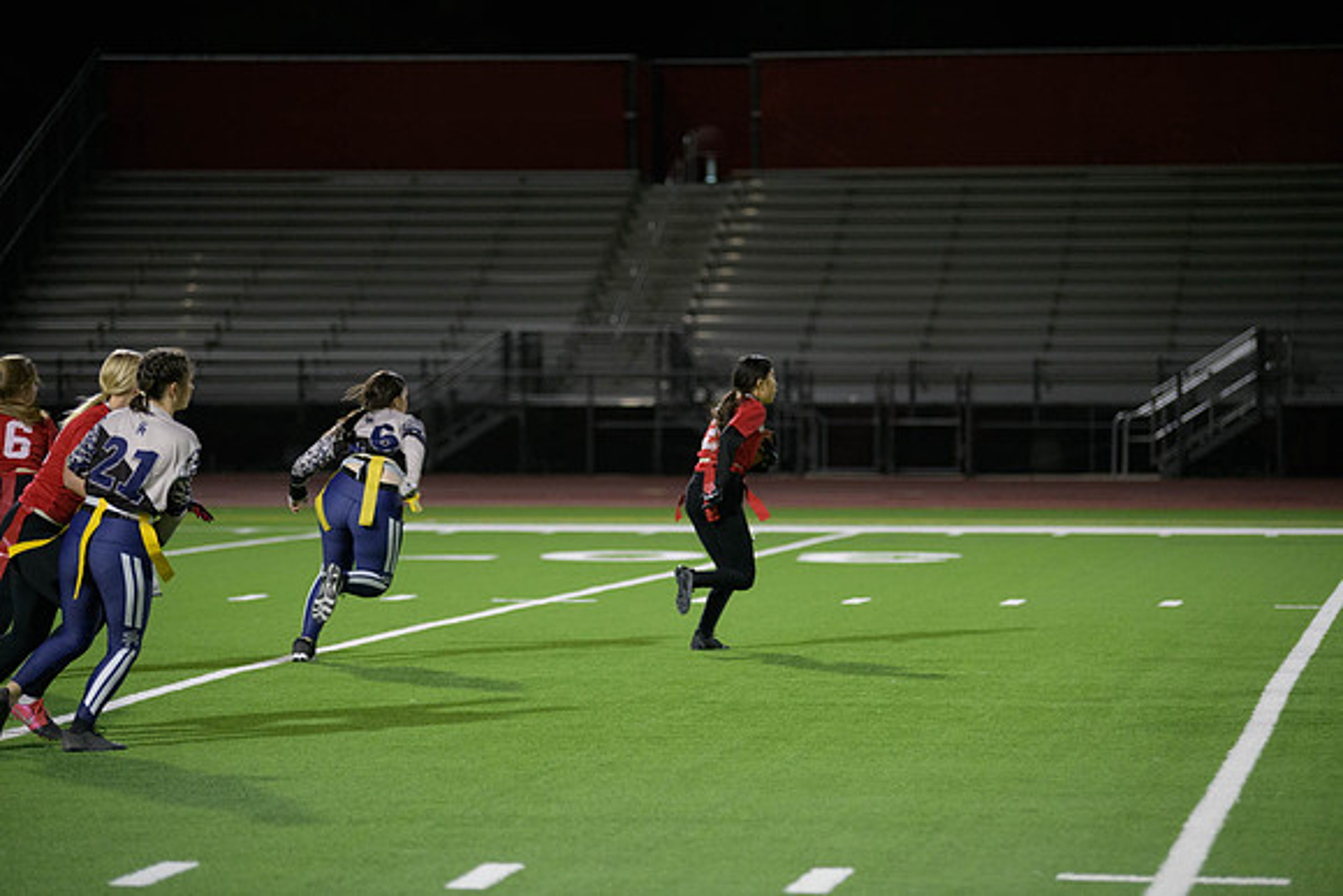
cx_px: 672
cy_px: 448
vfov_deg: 9.8
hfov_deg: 14.7
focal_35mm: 140
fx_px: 5224
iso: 2800
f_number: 2.8
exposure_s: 1/640
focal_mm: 140
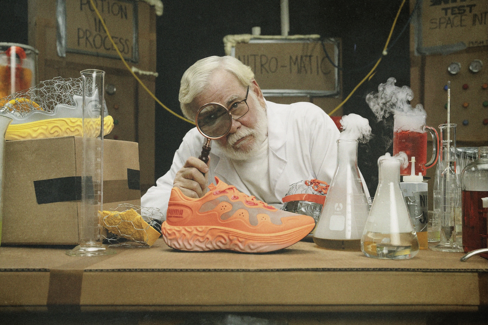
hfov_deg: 47.7
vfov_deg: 32.9
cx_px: 244
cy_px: 162
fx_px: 552
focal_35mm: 41
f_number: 5.6
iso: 800
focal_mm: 40.7
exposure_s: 1/125
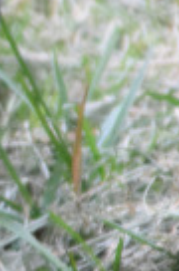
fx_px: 14910
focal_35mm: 1989
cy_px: 147
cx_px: -263
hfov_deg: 0.7
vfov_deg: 1.0
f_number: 6.3
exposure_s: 1/320
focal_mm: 200
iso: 3200
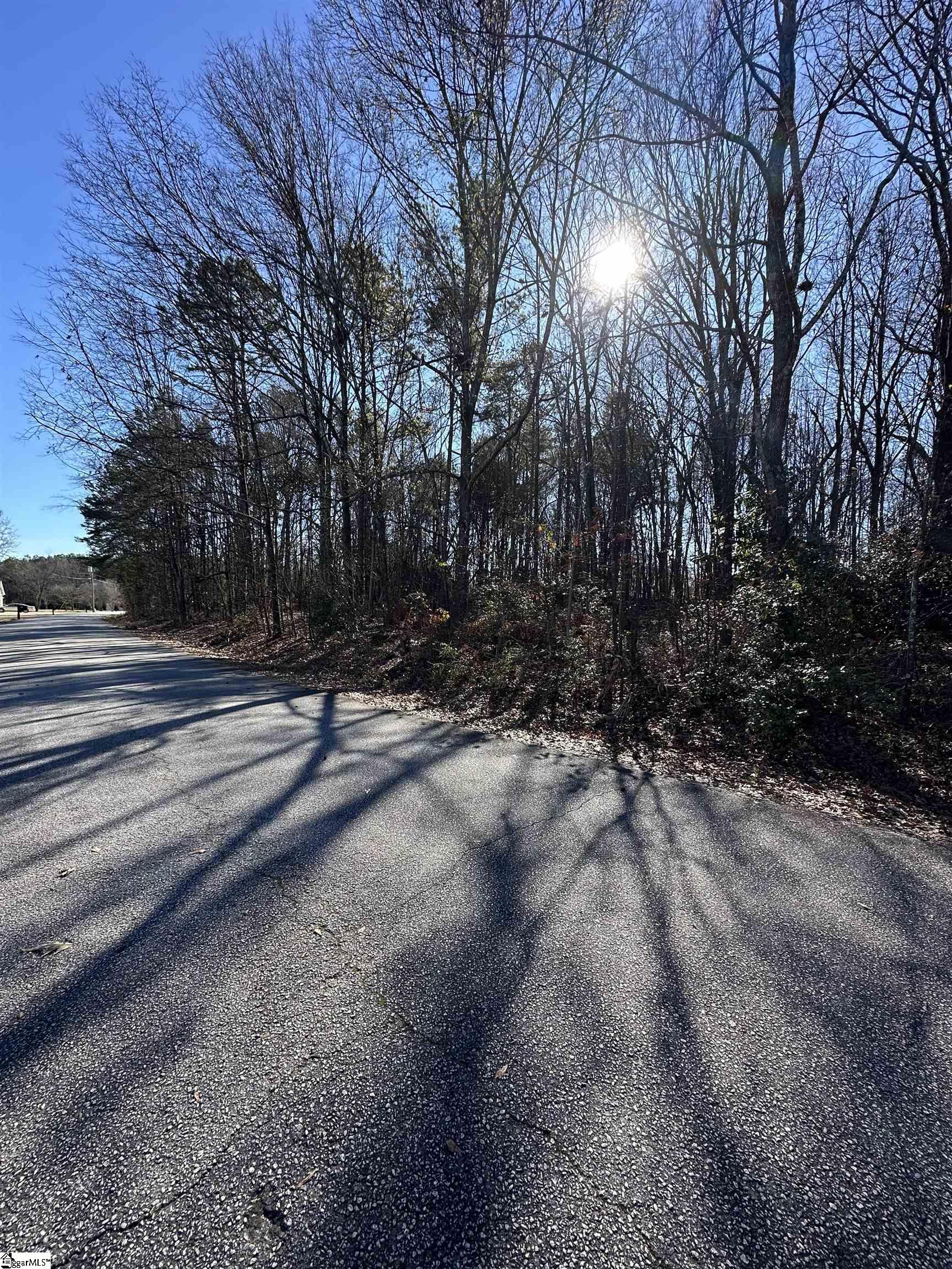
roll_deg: -1.7
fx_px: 513
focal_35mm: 14
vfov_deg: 102.1
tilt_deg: -3.0
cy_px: 634
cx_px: 476
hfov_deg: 85.7
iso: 40
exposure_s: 1/550
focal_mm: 2.22
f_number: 2.2
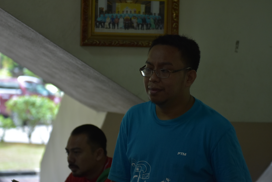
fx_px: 794
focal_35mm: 105
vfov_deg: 13.1
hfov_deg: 19.4
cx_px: 136
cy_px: 91
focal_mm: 70
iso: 1000
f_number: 2.8
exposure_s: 1/200
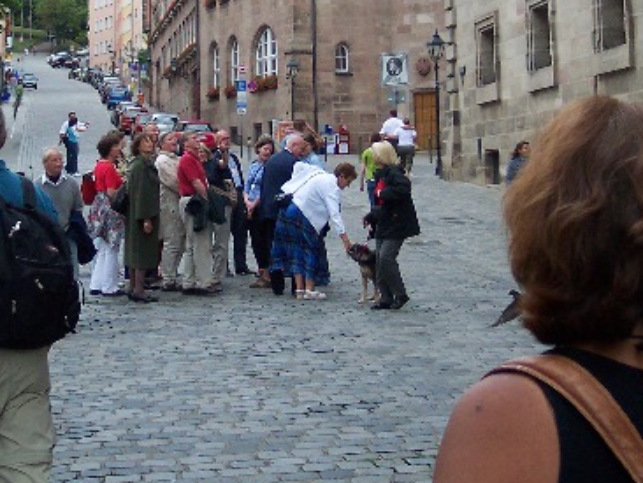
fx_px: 1543
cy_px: -9
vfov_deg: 17.4
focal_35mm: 83
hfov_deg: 23.5
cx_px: 288
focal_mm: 8
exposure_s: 1/350
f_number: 2.8
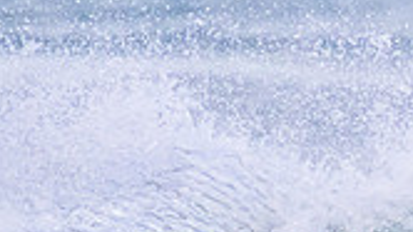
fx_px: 33478
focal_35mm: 3060
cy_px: 410
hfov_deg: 0.7
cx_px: 458
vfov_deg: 0.4
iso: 5600
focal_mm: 800
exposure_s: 1/2000
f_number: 11
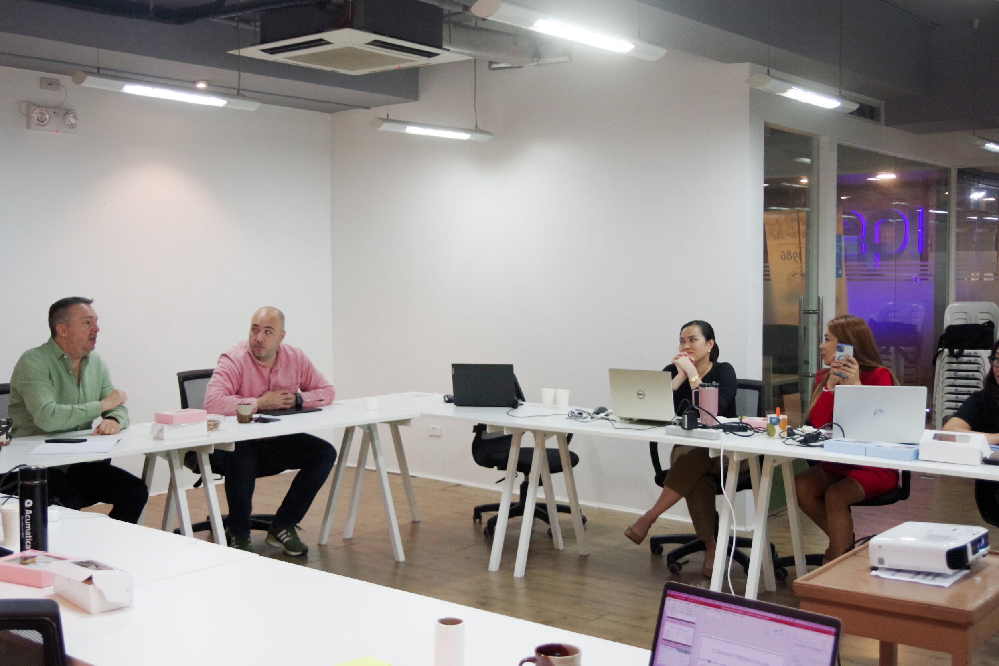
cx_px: 506
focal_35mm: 37
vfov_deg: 35.9
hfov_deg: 51.9
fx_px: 1027
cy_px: 331
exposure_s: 1/125
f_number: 4
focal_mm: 24
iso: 1600
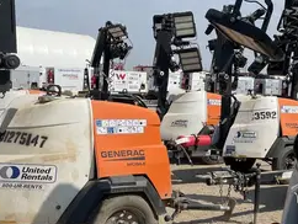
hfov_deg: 29.4
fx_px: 508
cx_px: 329
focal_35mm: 59
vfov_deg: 24.9
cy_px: 116
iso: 50
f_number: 1.6
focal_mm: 4.2
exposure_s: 1/7299
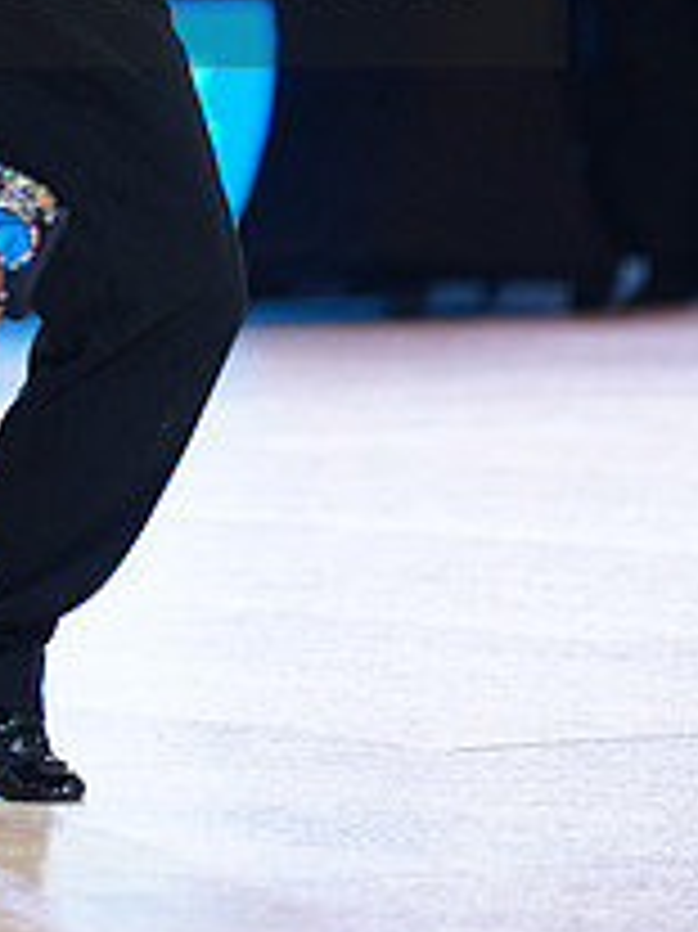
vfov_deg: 4.3
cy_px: -81
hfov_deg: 3.2
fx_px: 12326
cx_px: -52
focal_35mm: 458
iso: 2000
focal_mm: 170
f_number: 2.8
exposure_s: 1/400
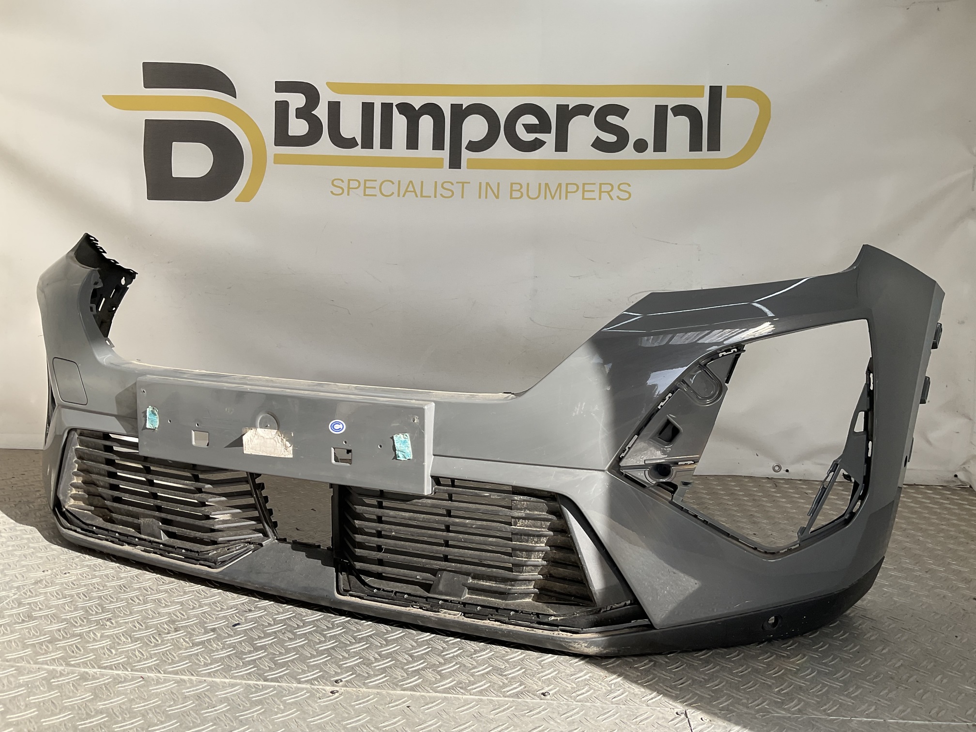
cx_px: 488
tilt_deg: -7.7
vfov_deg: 48.2
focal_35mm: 29
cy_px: 366
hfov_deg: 61.7
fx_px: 818
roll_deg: -3.5
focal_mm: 3
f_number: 1.8
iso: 16
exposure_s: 1/495
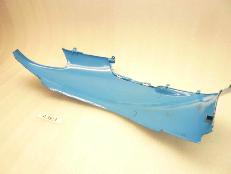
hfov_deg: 69.4
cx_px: 116
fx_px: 167
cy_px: 87
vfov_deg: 54.9
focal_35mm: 25
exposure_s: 1/10
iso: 80
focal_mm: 4.1
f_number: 3.3
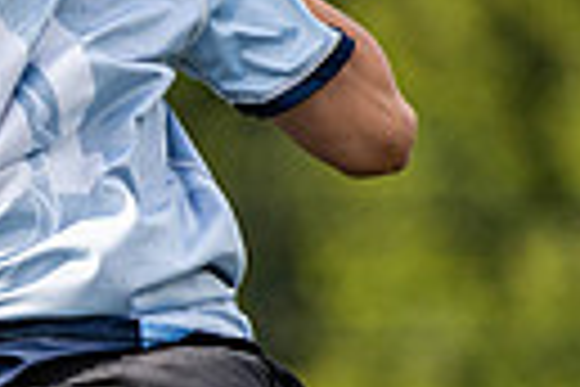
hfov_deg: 1.5
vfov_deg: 1.0
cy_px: 326
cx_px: -328
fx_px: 21684
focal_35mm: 1346
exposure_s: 1/2500
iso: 200
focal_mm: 200
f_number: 2.8
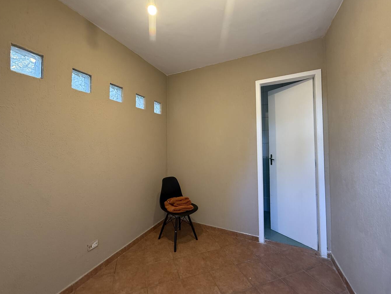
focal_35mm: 15
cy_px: 141
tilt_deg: +2.7
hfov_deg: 98.2
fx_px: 169
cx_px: 196
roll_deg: +0.4
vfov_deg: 81.7
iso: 250
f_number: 2.2
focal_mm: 2.22
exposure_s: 1/60
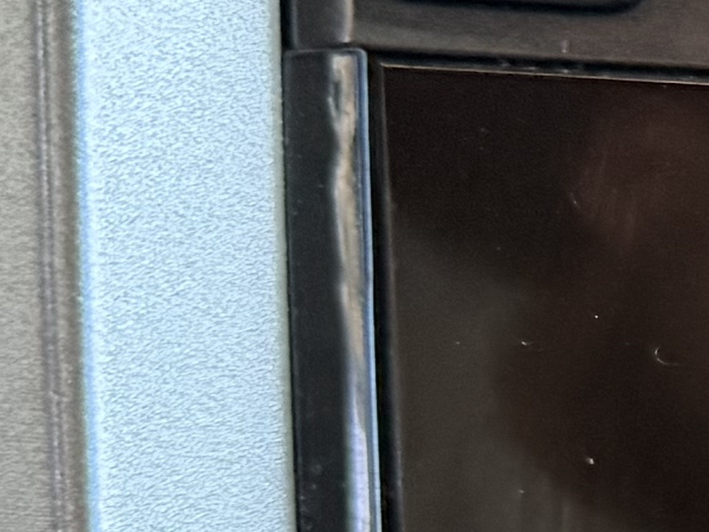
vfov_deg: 8.8
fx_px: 3319
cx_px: 1665
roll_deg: -5.9
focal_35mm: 162
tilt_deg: -20.7
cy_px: 923
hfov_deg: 10.6
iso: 400
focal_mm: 6.76
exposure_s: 1/54
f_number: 1.78
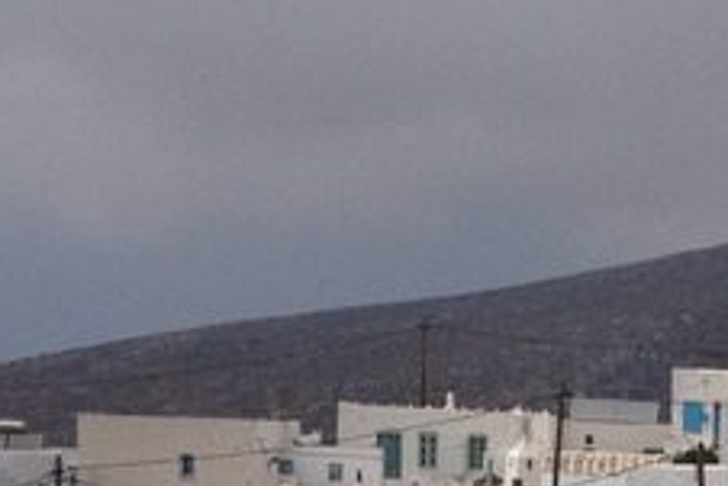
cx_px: 963
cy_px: 1059
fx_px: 3905
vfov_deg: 6.8
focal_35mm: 193
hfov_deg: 10.4
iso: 50
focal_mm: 4.28
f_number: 2.4
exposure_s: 1/4255
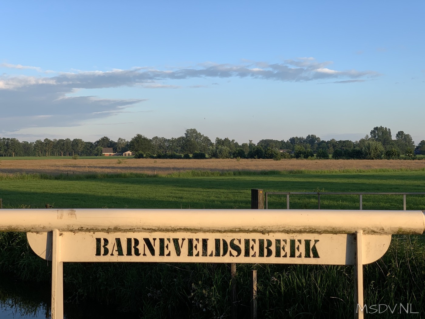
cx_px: 212
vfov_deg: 28.0
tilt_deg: -0.3
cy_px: 160
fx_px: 638
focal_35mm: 52
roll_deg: +0.2
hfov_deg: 36.8
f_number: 2.4
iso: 16
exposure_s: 1/444
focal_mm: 6
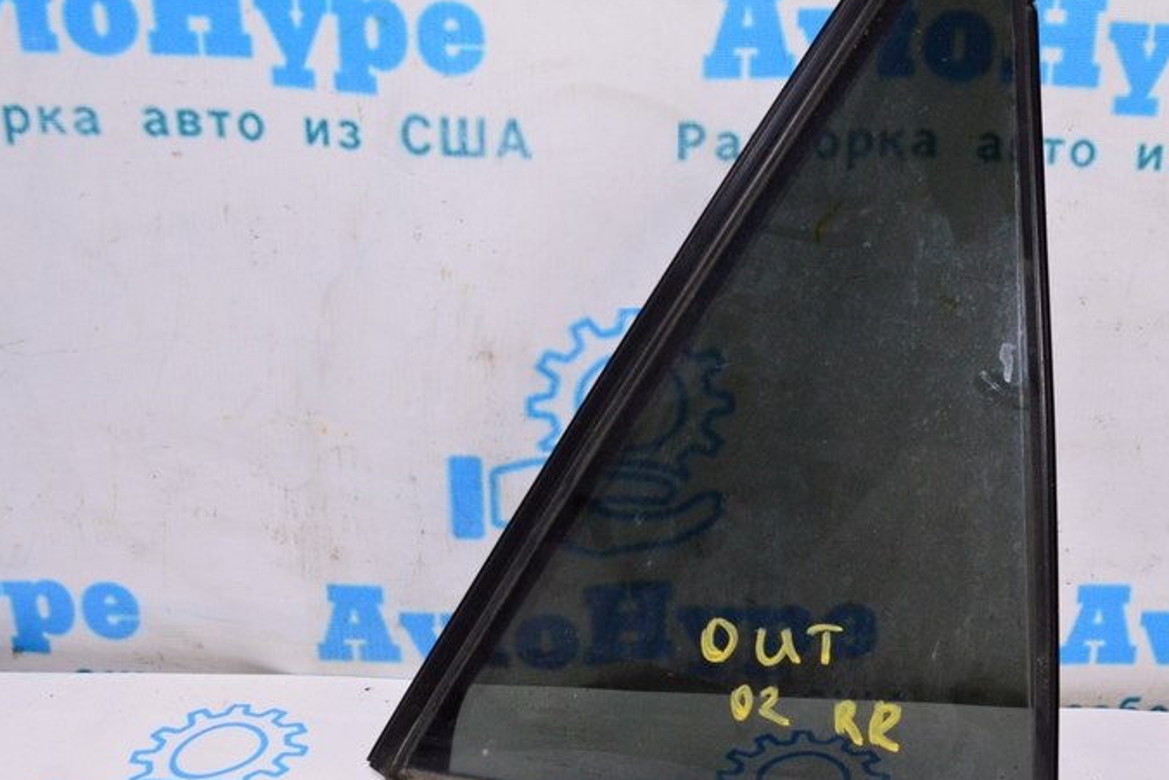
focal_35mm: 57
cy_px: 416
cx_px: 854
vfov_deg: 23.9
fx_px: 1843
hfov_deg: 34.6
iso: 1600
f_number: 8
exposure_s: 1/125
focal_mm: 25
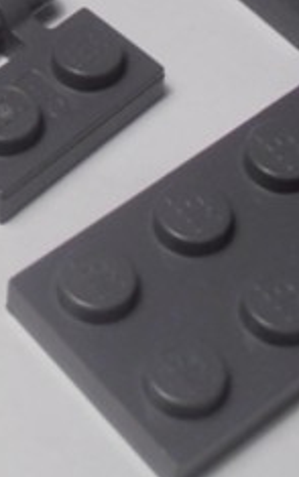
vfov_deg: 13.4
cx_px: -53
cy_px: -161
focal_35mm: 150
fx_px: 1954
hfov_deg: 8.7
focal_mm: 6.61
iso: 80
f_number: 3.9
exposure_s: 1/60
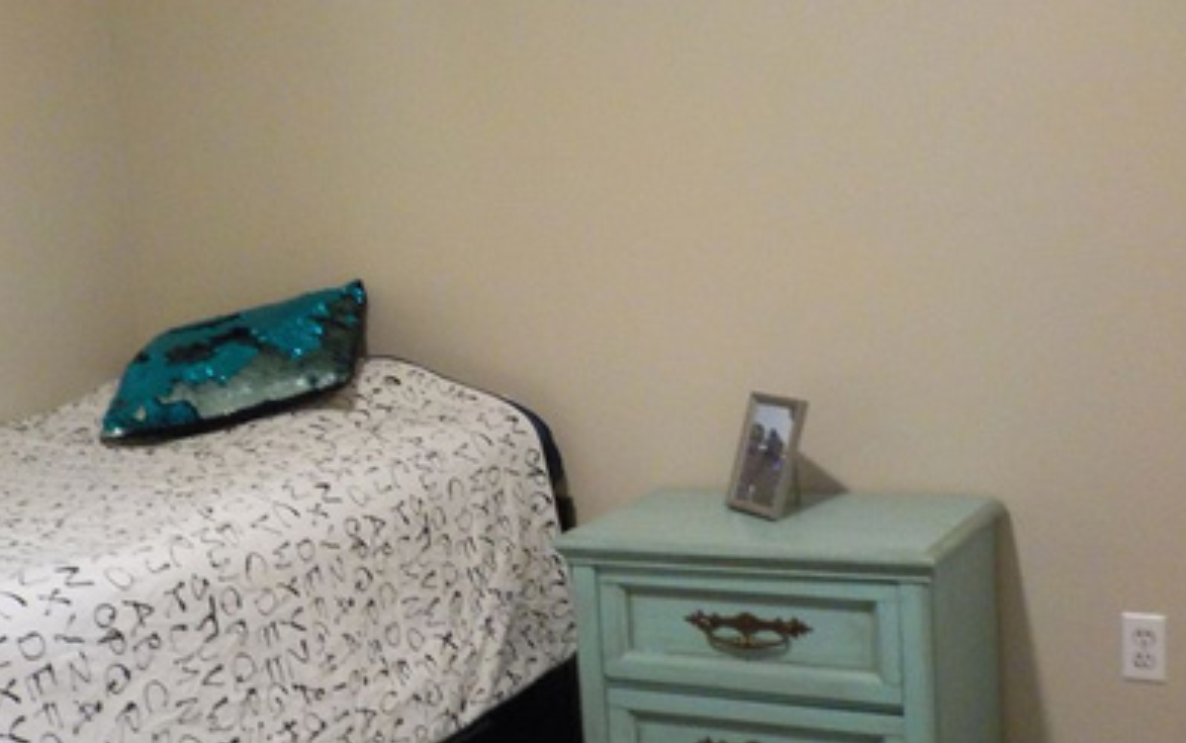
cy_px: 431
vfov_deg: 24.9
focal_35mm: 52
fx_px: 1682
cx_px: 446
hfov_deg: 38.6
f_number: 3.3
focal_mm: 4.1
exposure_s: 1/20
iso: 400
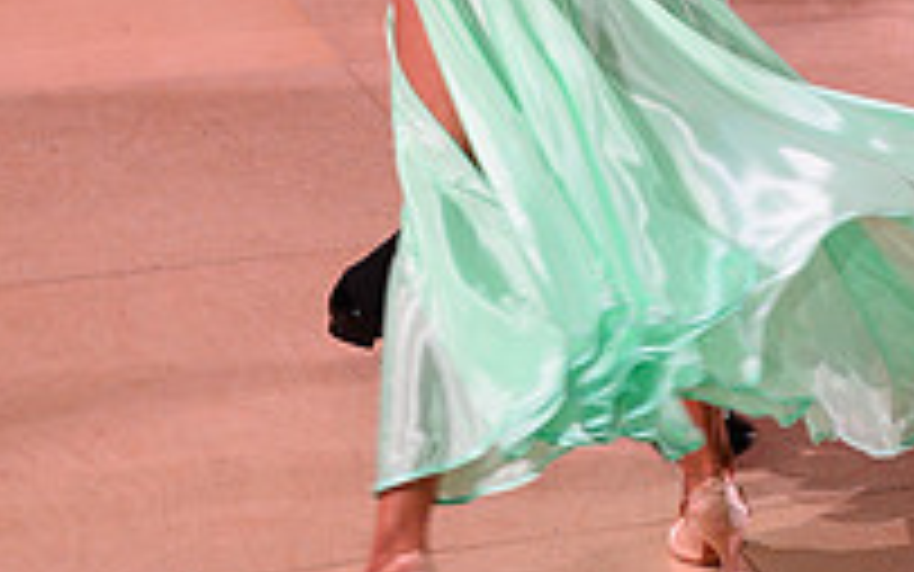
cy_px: -221
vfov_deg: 10.0
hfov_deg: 16.3
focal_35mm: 128
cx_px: 637
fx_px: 3189
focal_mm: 44
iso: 2500
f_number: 5
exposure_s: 1/250
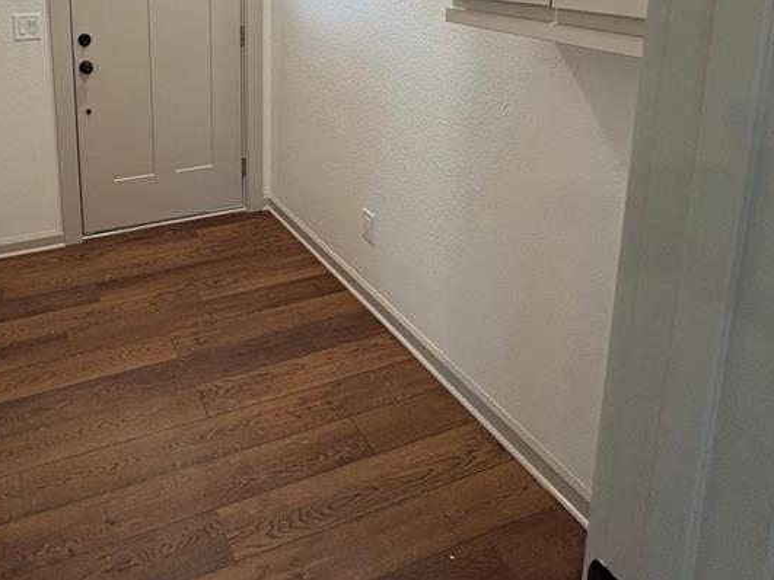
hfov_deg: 61.7
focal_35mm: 27
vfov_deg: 45.3
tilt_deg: -9.0
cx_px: 194
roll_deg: +1.2
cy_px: 34
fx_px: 604
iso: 200
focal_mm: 2.22
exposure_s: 1/120
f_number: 2.2
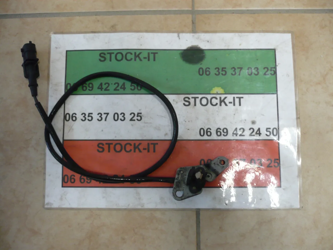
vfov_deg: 40.7
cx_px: 166
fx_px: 337
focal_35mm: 35
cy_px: 125
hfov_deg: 52.6
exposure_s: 1/10
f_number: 2.8
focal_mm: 5.8
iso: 200
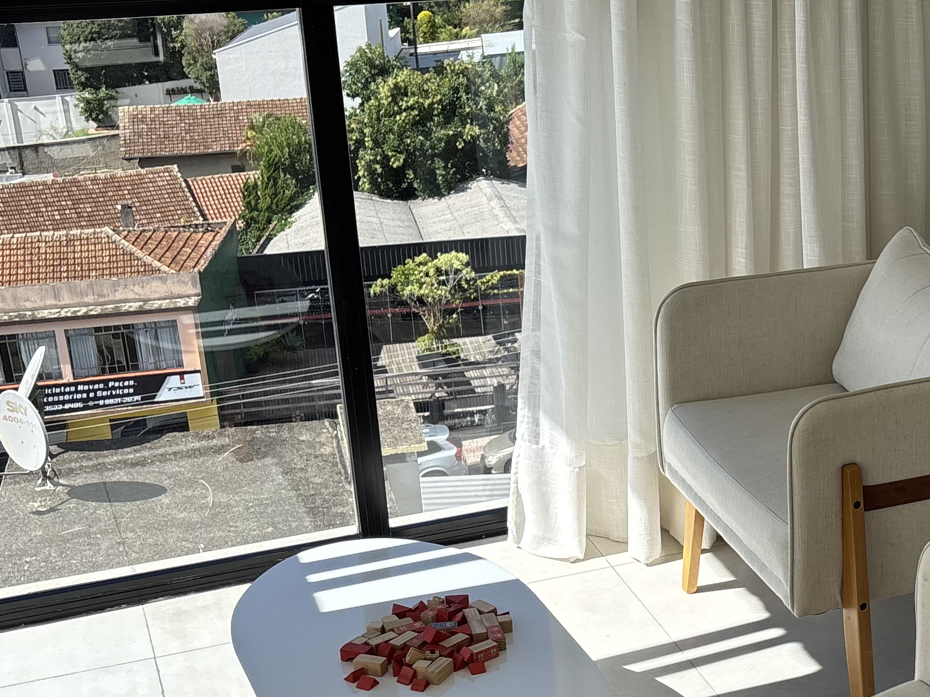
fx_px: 1666
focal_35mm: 62
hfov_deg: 30.2
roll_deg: +1.0
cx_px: 780
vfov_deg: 23.5
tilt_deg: -22.1
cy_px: 476
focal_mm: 5.96
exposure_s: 1/1751
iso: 50
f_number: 1.6
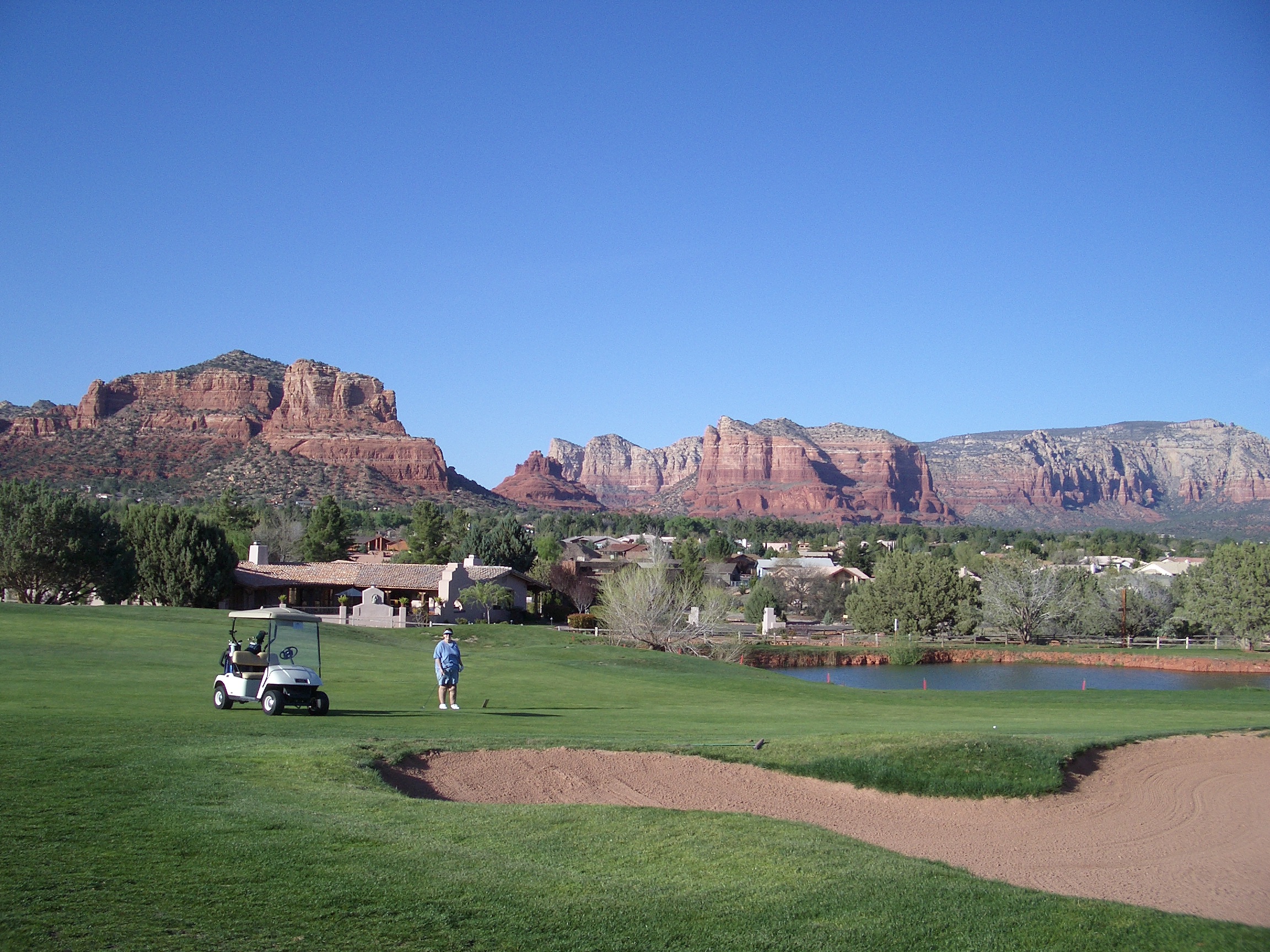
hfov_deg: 52.6
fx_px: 1284
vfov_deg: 40.7
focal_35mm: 35
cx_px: 635
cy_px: 476
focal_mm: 5.8
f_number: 4.3
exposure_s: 1/500
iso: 50
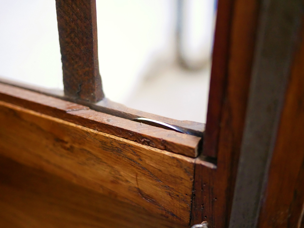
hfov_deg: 46.8
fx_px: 351
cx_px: 152
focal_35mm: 40
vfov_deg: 36.0
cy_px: 114
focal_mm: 20
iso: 3200
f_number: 1.7
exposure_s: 1/30
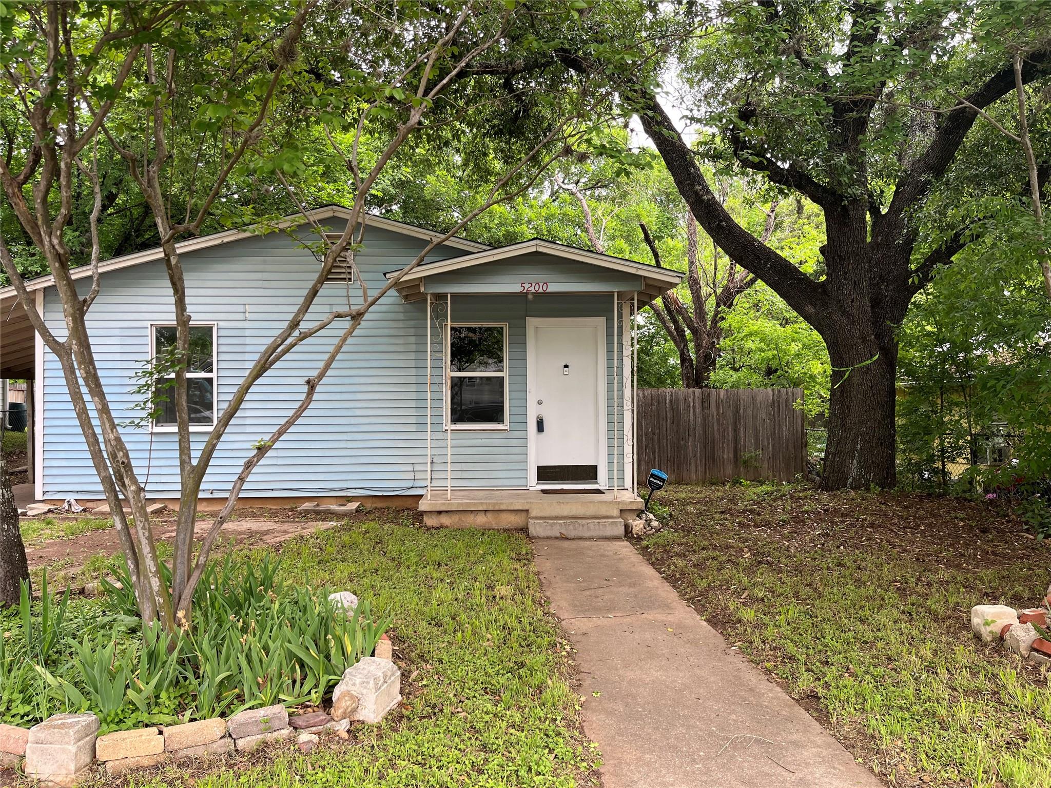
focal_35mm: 26
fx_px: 789
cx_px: 526
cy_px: 394
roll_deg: +0.8
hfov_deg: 67.3
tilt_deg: +0.6
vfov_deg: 53.1
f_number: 1.6
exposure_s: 1/346
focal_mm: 5.1
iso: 50
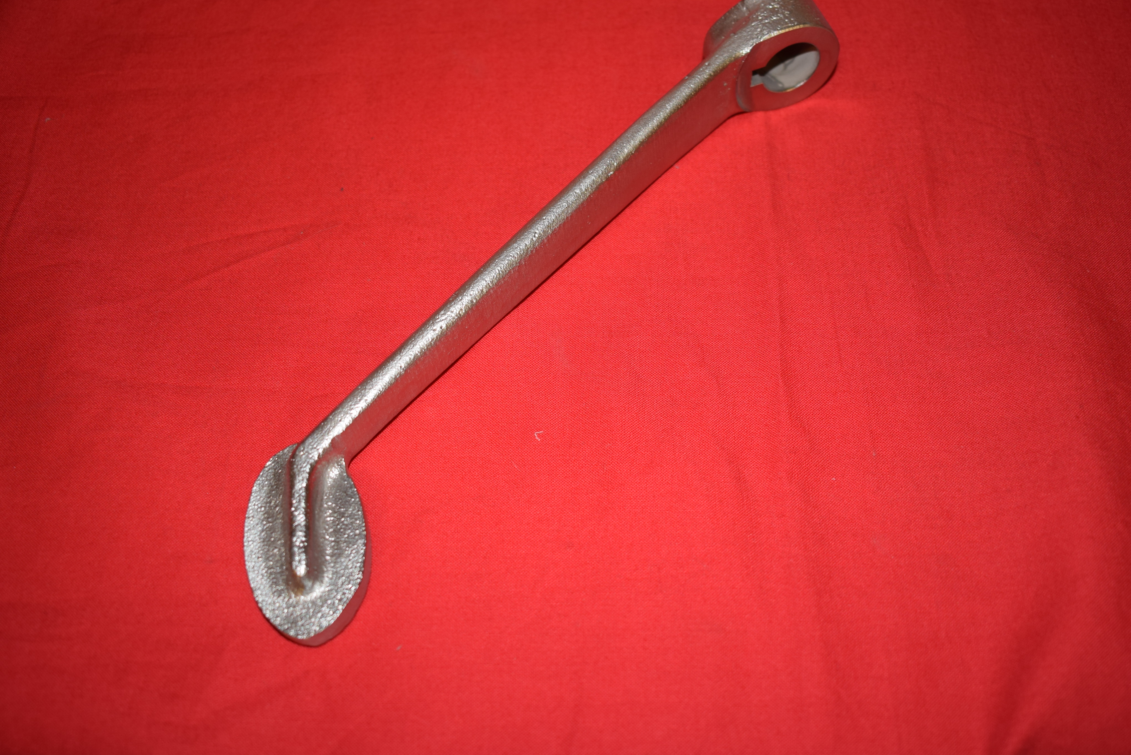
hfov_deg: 46.8
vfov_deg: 32.2
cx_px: 590
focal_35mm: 42
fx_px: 1306
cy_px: 348
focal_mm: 25
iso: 250
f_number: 4
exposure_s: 1/60
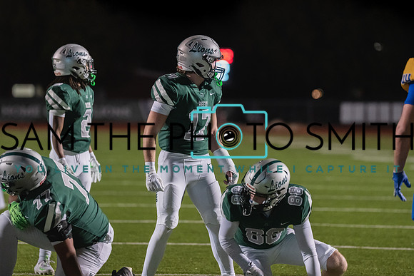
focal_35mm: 262
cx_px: 206
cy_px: 115
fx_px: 3011
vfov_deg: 5.3
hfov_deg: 7.9
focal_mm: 200
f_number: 2.8
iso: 3200
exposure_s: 1/1000
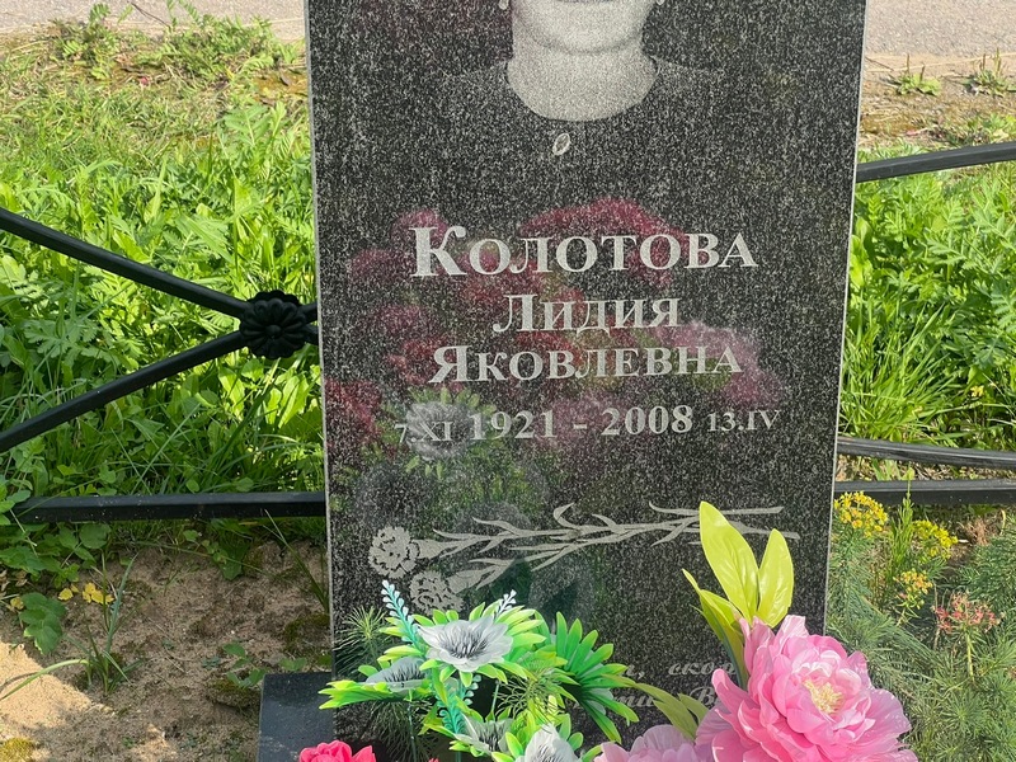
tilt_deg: -26.6
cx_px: 508
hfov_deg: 25.3
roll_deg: +1.5
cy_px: 381
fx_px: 2260
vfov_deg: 19.1
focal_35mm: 77
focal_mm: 9
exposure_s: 1/208
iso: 20
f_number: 2.8
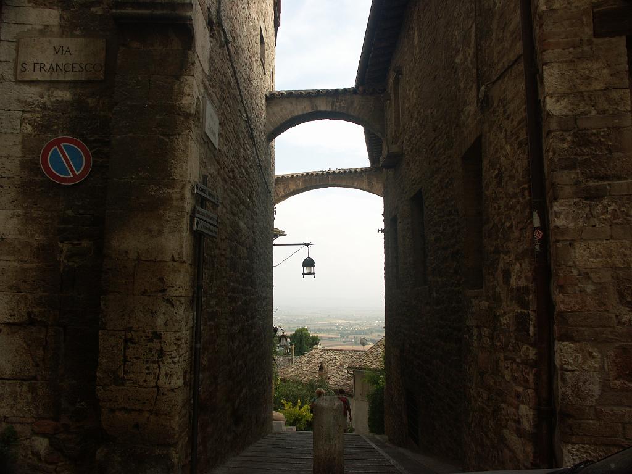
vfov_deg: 45.4
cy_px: 237
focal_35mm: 31
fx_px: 566
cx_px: 316
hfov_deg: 58.4
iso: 64
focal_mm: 7.95
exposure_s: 1/100
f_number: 5.6
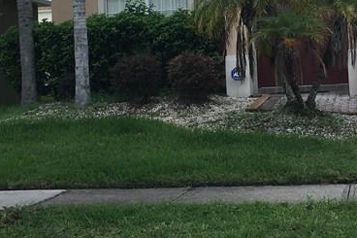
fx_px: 833
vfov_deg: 16.1
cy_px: 34
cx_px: 224
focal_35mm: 84
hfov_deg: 24.1
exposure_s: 1/1040
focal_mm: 4.15
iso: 25
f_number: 2.2
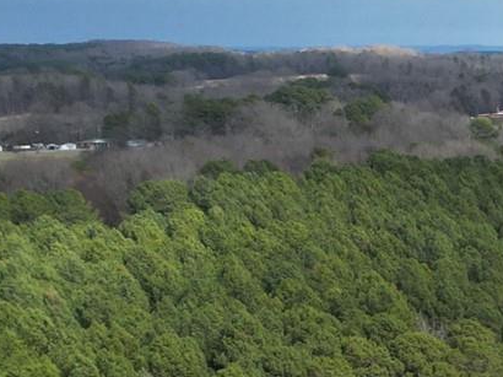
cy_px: 456
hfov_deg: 13.7
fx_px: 1743
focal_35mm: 120
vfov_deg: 12.1
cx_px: 1048
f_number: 1.7
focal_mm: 6.72
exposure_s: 1/2000
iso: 130
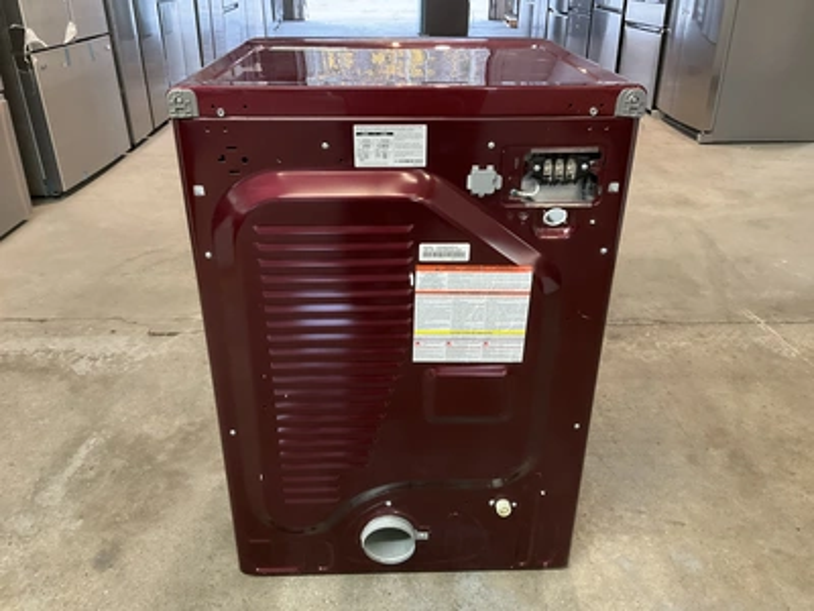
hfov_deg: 61.7
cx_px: 407
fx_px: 682
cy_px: 306
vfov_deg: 48.2
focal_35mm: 29
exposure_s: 1/30
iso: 320
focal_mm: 3
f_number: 1.8
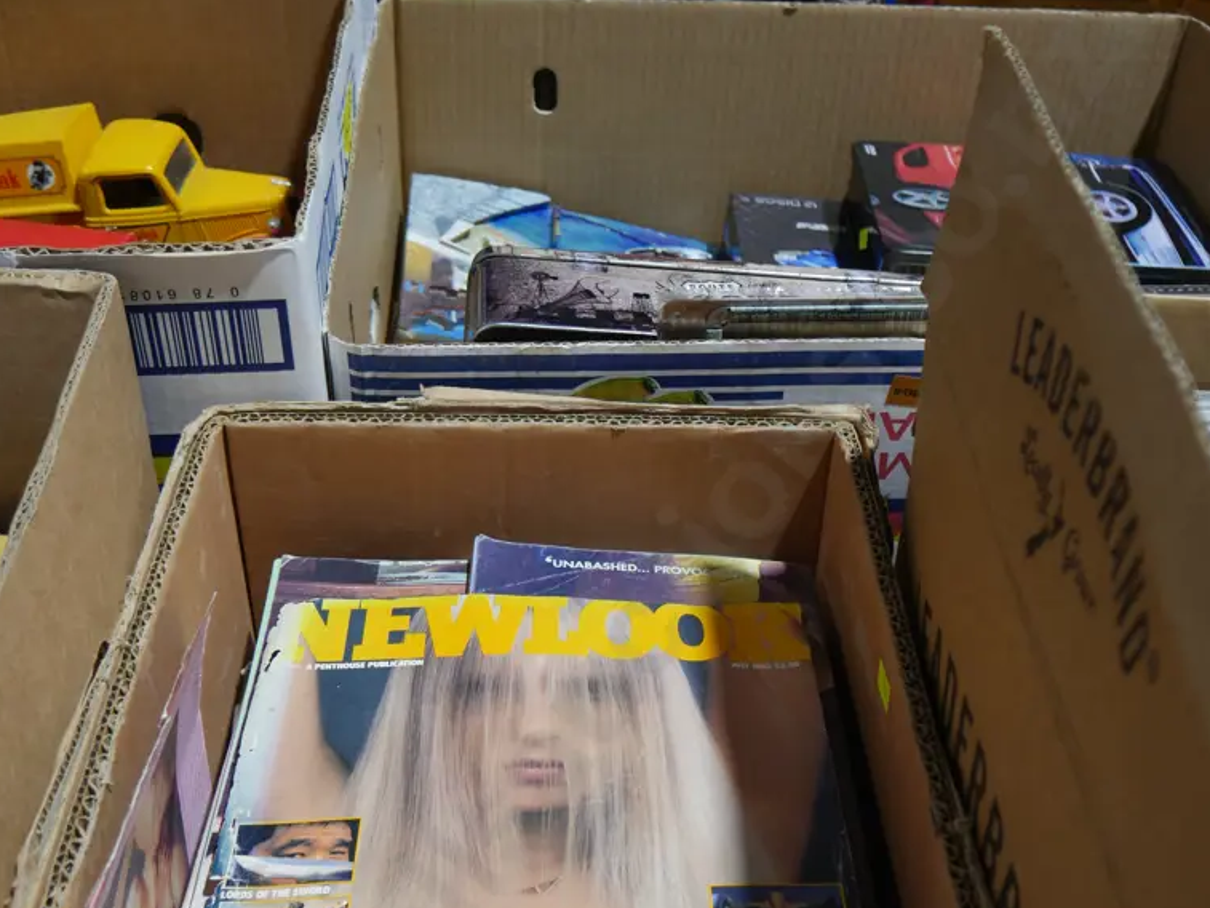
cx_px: 605
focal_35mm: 46
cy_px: 689
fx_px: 1608
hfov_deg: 41.2
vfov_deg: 30.9
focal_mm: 17
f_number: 4
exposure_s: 1/60
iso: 250
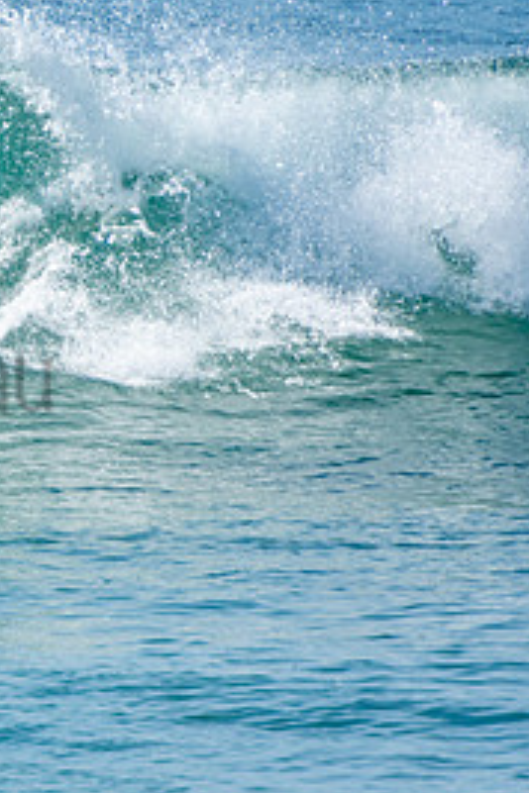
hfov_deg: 1.1
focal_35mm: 1304
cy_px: 343
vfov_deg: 1.6
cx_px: -262
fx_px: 28740
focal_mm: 400
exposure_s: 1/1250
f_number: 5.6
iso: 280
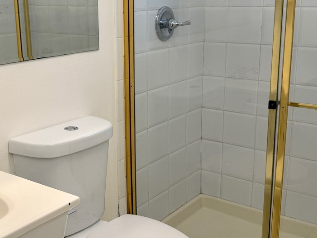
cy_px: 77
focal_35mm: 35
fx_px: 321
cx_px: 94
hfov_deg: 51.2
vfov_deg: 40.2
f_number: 1.78
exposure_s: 1/120
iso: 64
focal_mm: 6.76
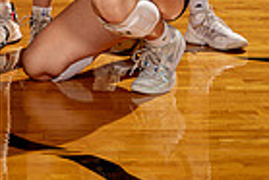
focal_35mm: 165
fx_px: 1234
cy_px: -195
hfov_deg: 12.3
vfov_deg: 7.9
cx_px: -2
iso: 100
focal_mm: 51
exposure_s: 1/250
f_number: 5.6
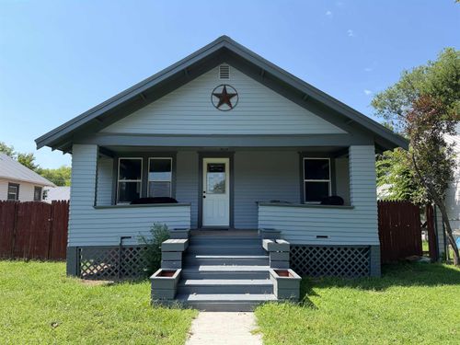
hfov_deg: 71.6
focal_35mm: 24
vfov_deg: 56.8
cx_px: 230
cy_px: 172
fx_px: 319
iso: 80
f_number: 1.78
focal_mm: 6.76
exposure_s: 1/2611
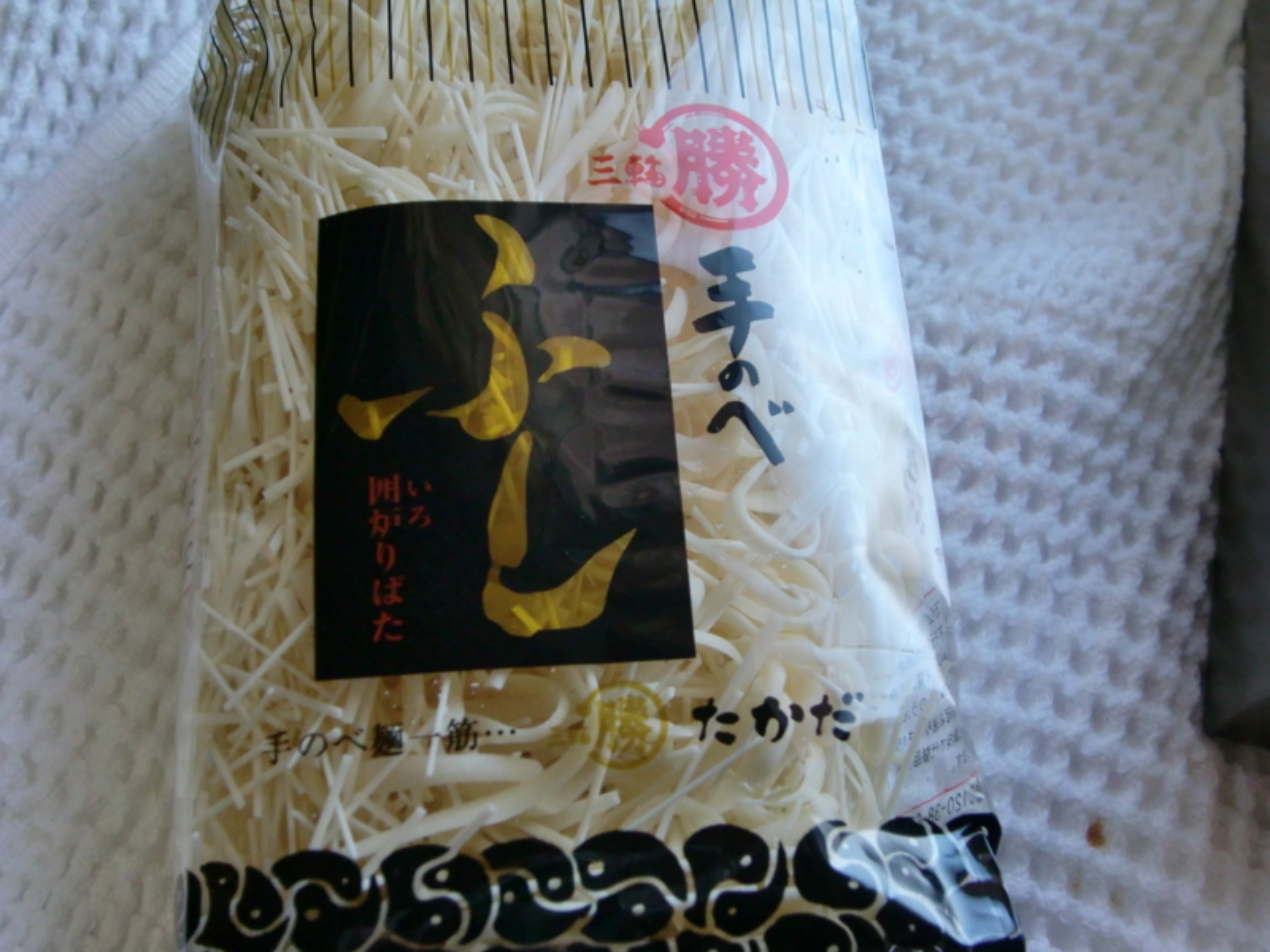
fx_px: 1688
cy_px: 476
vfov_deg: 31.5
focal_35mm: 46
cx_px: 635
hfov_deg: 41.2
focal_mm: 8.2
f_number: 3.3
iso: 200
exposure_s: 1/100
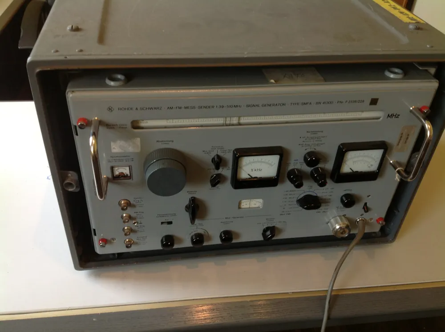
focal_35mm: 35
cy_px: 166
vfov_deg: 40.6
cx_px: 222
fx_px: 449
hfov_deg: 52.7
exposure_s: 1/15
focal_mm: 4.28
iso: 64
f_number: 2.4
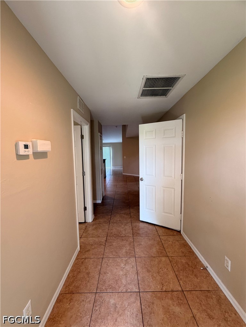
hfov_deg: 85.7
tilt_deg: -3.9
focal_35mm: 14
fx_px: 133
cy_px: 164
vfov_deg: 102.1
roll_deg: +1.1
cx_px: 123
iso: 200
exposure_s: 1/60
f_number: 2.2
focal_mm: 2.22
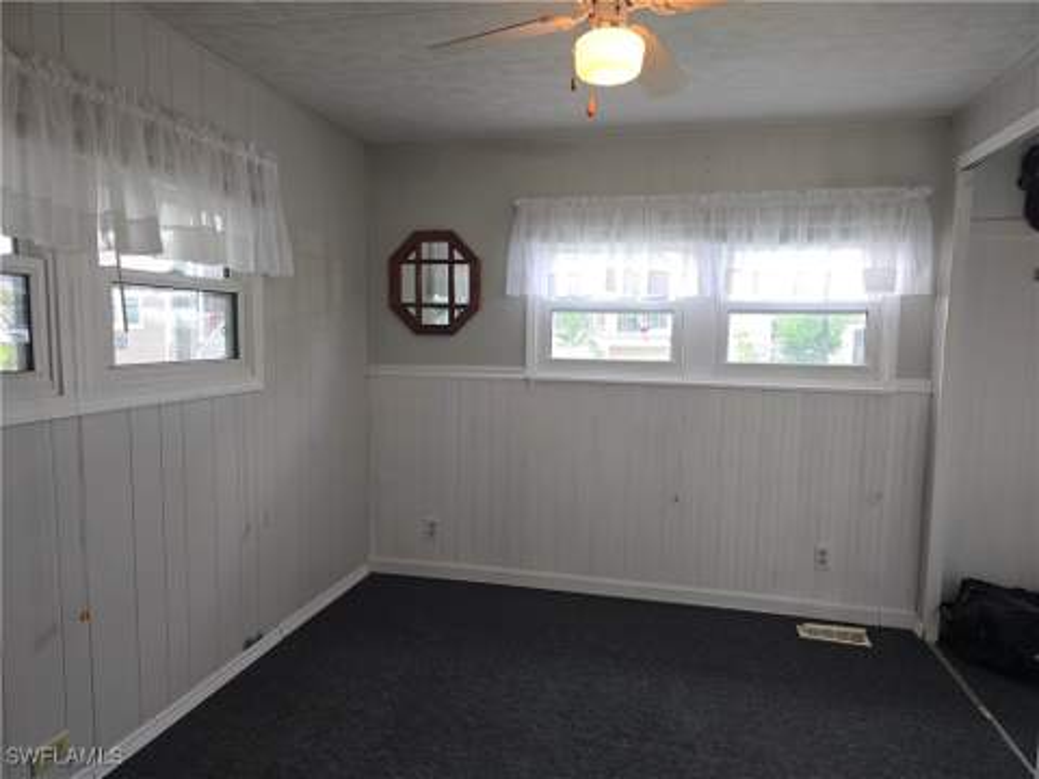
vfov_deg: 58.9
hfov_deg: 73.9
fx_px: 690
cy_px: 390
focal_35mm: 23
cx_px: 520
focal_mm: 6.3
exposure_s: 1/120
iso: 80
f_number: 1.7
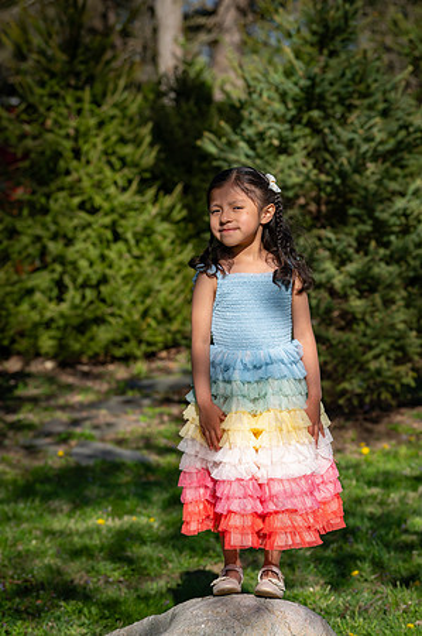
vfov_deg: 21.5
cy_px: 318
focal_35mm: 95
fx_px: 1674
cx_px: 211
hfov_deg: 14.4
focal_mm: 95
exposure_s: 1/3200
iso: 400
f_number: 5
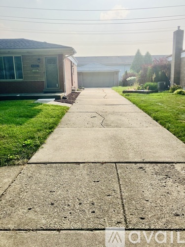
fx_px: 200
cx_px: 92
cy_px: 124
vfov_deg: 63.4
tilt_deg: -10.0
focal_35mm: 28
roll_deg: +1.6
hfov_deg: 49.7
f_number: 1.8
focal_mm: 3.99
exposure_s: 1/1736
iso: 32
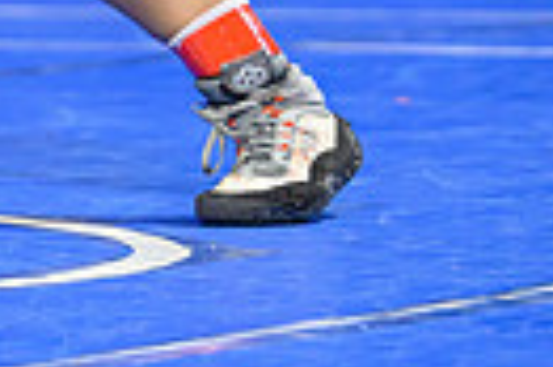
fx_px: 9128
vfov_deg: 2.3
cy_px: -396
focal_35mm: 595
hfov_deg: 3.4
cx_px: -798
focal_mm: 110
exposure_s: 1/800
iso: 3200
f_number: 2.8
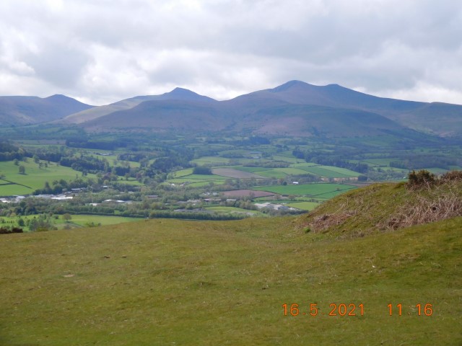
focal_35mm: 62
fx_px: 827
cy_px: 173
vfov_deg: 23.7
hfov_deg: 31.2
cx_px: 231
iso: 125
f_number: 4.4
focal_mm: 11.1
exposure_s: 1/800
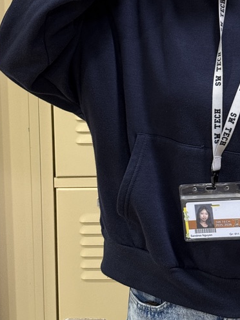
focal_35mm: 99
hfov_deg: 14.8
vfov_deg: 19.3
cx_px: 219
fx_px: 915
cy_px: -3
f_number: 1.78
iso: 250
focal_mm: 6.76
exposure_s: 1/60
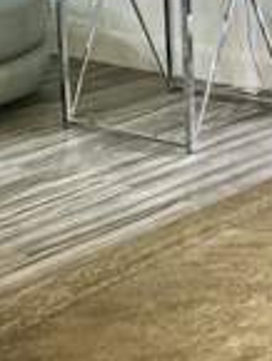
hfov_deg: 10.4
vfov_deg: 13.8
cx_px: 177
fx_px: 1496
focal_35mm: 143
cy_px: 117
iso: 125
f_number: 1.5
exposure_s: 1/120
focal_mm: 5.7
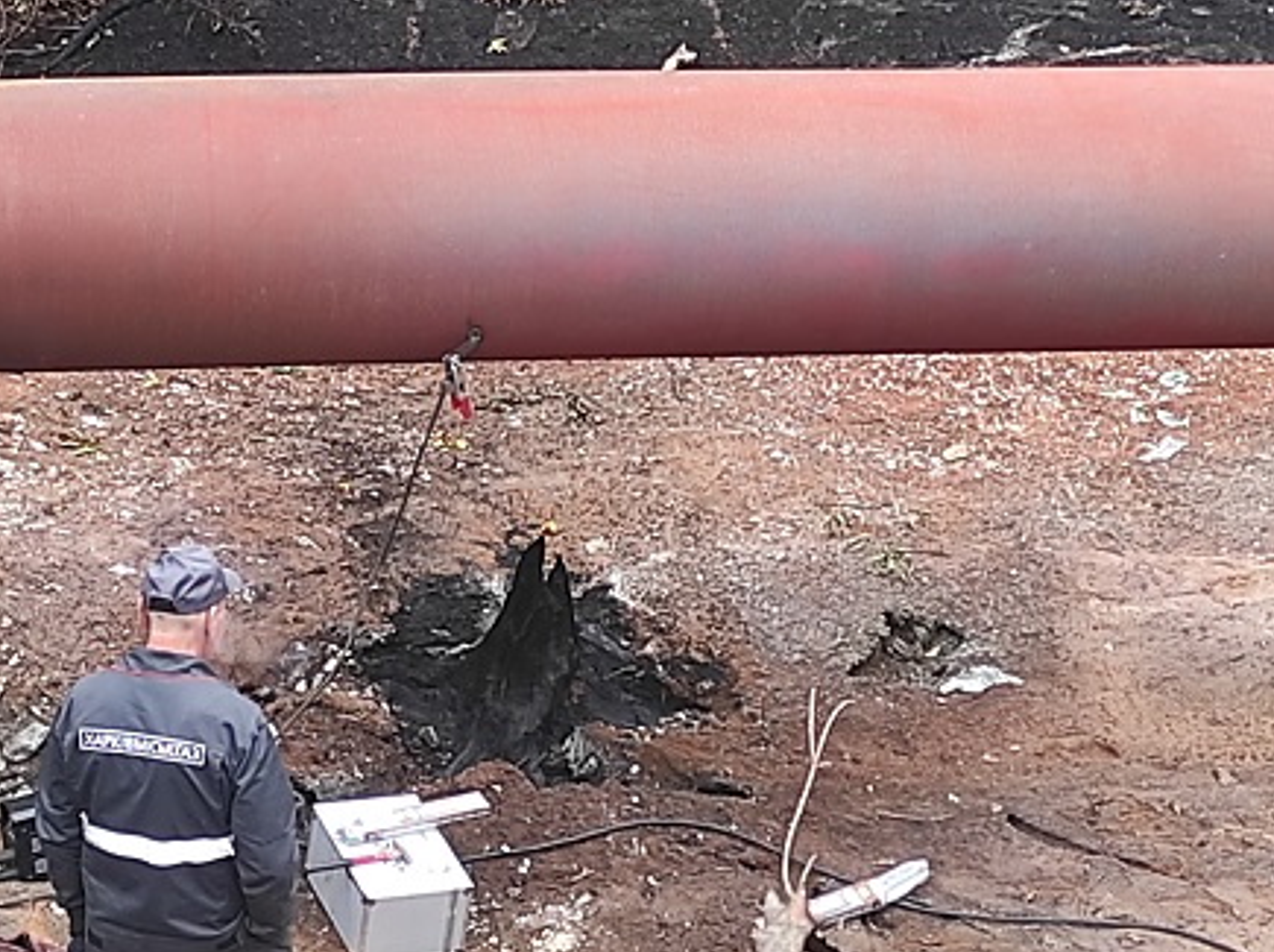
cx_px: 275
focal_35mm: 46
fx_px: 1691
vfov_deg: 30.7
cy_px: 193
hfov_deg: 39.8
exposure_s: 1/106
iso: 100
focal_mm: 5.43
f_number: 1.89
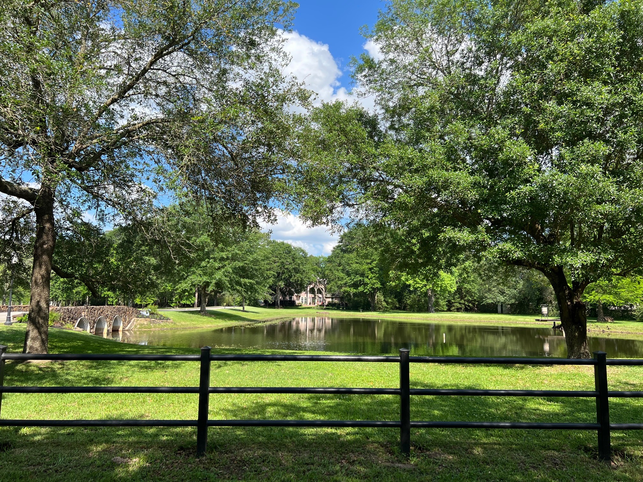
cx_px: 322
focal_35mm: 26
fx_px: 483
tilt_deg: +6.8
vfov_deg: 53.1
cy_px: 241
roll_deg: -0.7
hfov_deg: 67.3
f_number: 1.5
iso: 50
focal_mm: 5.7
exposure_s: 1/1779
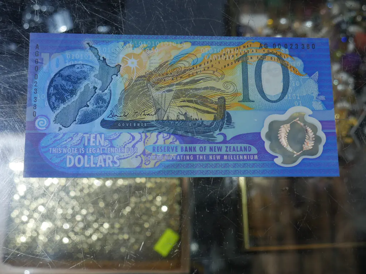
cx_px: 183
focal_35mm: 52
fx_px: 550
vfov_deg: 28.0
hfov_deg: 36.8
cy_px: 137
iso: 200
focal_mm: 26
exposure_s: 1/80
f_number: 5.3
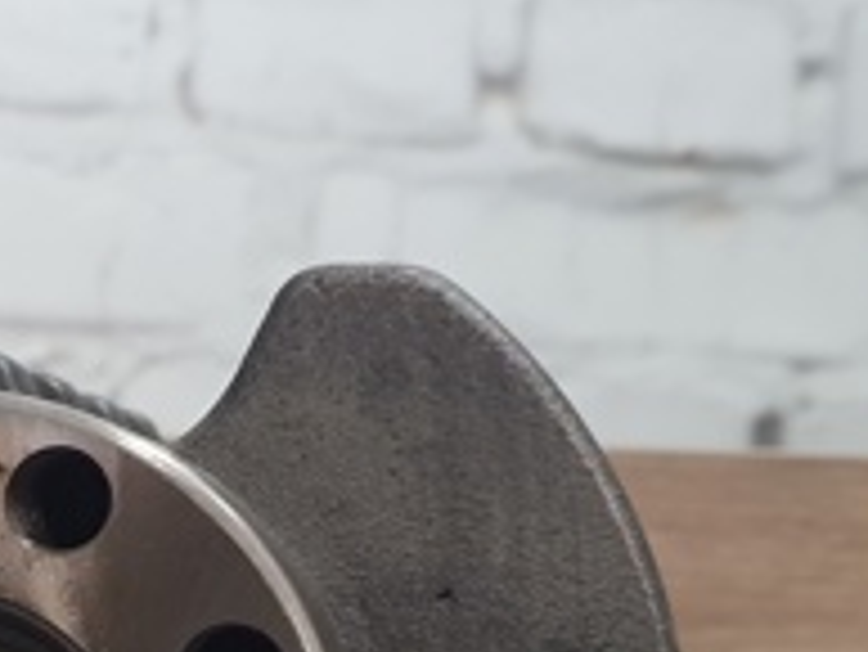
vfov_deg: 16.7
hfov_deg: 21.6
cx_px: -76
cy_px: 681
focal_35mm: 86
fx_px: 2158
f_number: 1.5
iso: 320
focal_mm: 4.32
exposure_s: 1/50
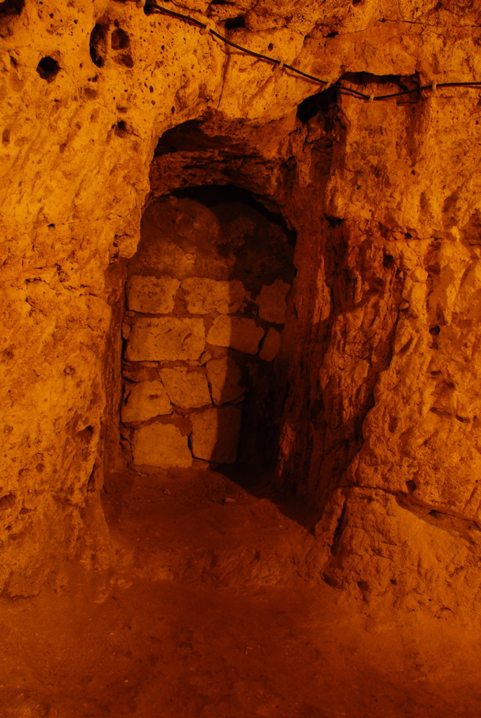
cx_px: 240
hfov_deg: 43.7
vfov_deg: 61.9
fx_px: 599
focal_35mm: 30
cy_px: 359
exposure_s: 5
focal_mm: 20
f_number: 5.6
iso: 200
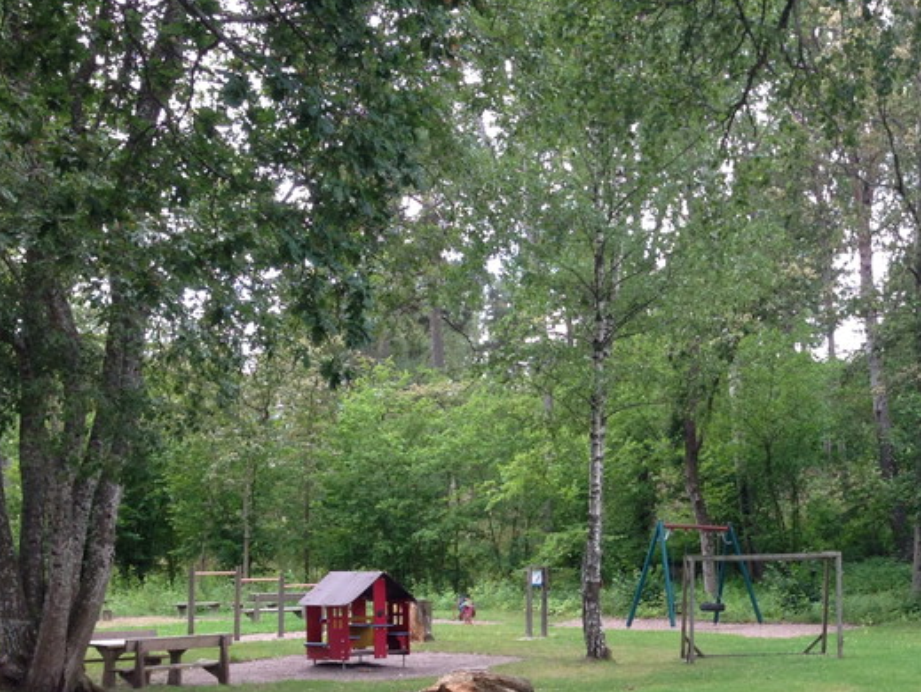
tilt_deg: +1.7
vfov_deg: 23.9
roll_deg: -1.7
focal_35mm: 61
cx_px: 729
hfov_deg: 30.9
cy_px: 470
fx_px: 1624
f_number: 2.4
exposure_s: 1/120
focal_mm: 4.12
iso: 80
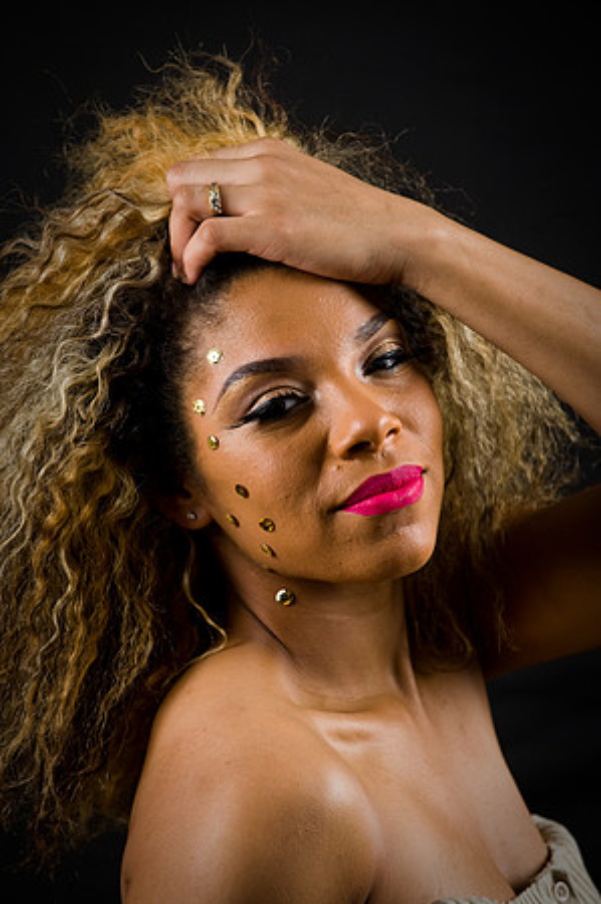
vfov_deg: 10.3
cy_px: 452
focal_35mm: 200
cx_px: 300
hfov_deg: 6.9
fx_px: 5020
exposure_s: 1/125
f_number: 5.6
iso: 200
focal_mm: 200
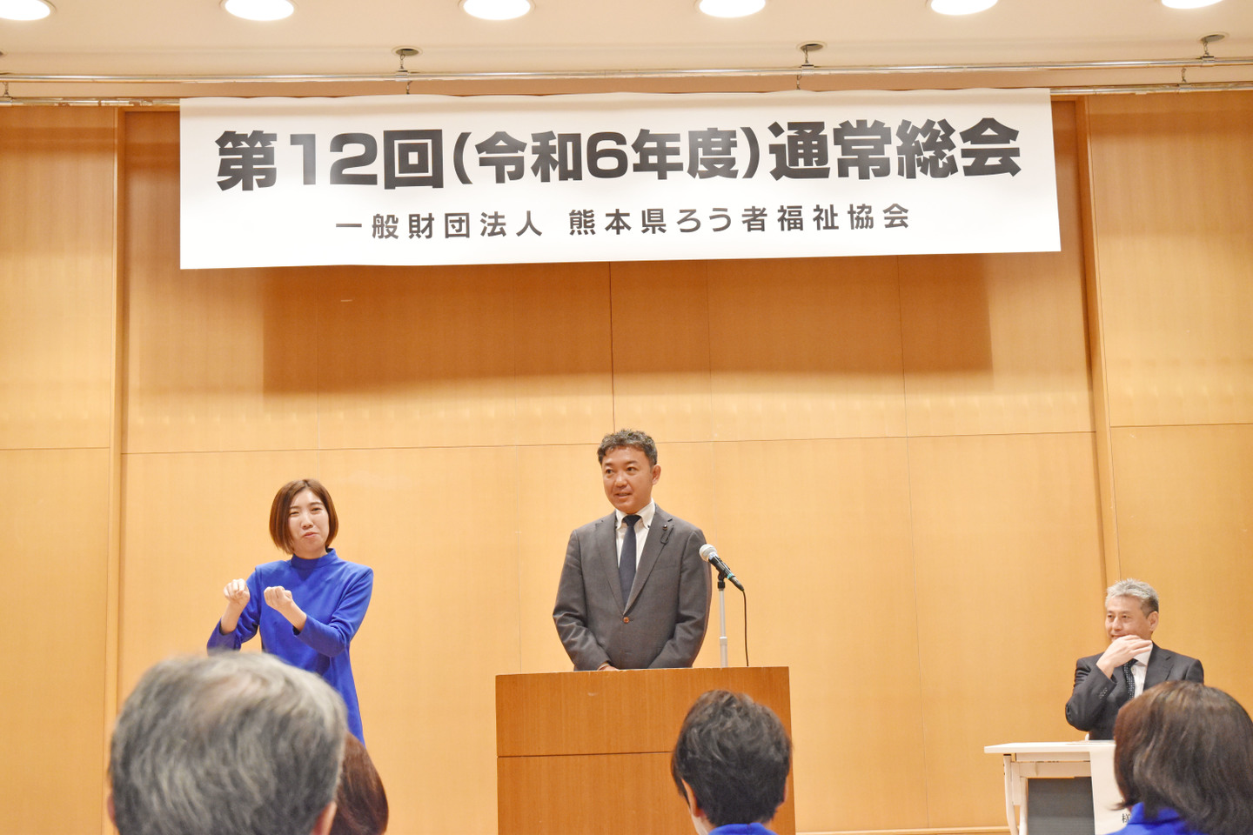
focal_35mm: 57
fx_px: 1984
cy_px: 418
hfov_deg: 35.1
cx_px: 626
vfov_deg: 23.8
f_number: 5
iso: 2500
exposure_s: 1/100
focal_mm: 38
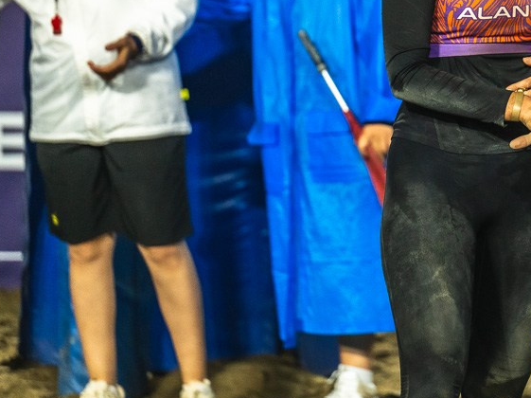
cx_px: 554
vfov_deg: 3.4
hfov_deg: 4.5
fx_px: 6730
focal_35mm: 439
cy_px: 80
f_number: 3.2
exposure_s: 1/2000
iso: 1600
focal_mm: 200
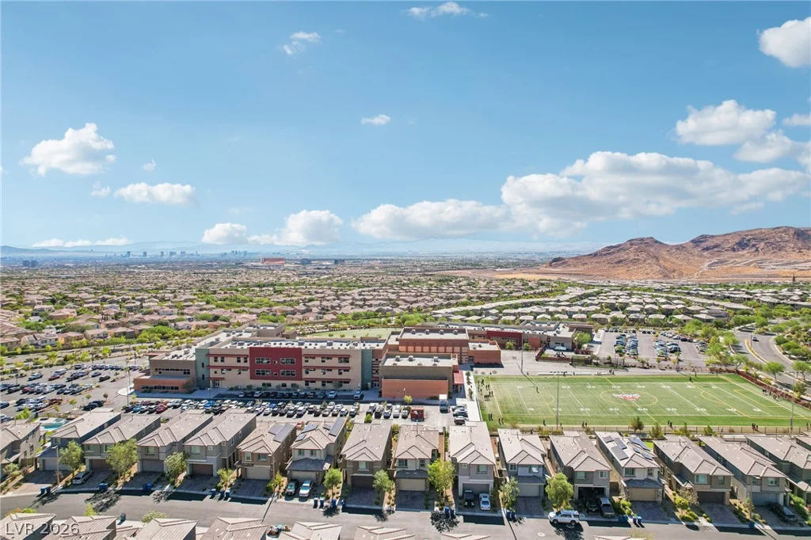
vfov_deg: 57.2
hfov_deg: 78.6
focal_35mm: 22
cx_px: 406
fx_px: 495
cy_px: 270
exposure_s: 1/2000
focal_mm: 8.4
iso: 130
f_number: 2.8
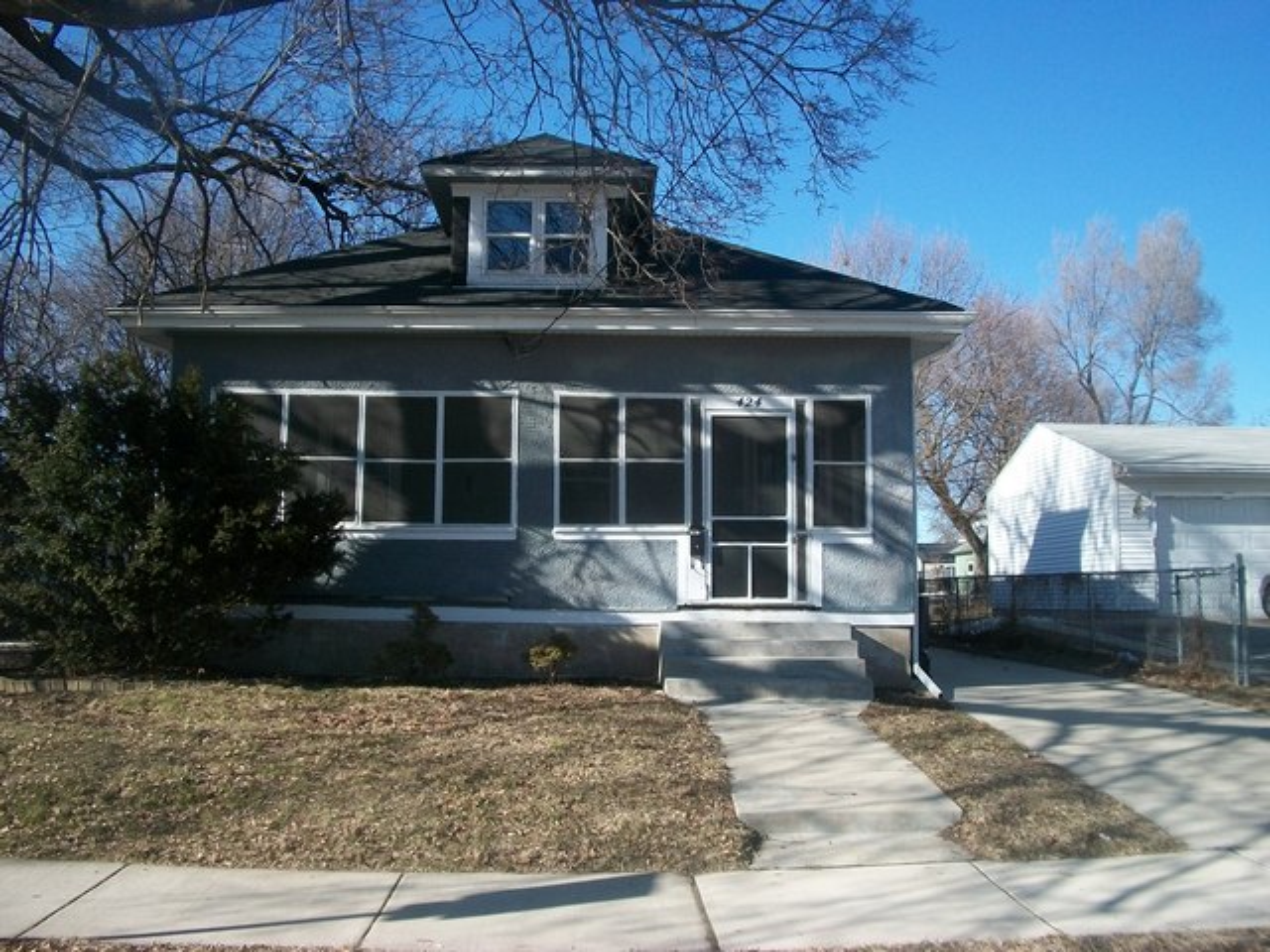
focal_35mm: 32
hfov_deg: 56.8
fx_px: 1174
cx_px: 635
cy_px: 476
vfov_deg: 44.2
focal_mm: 5.7
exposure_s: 1/250
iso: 80
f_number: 5.5
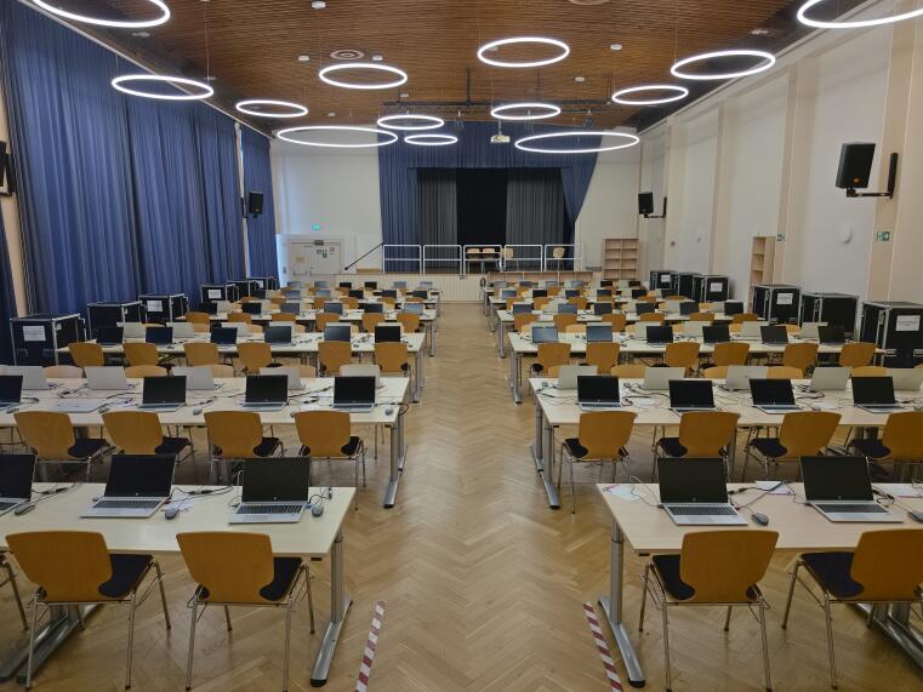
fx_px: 613
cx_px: 462
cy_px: 346
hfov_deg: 73.9
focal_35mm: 23
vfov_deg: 58.9
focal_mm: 6.5
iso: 50
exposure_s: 1/180
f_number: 1.4
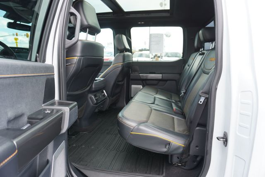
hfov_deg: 73.7
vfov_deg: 53.2
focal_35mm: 24
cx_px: 132
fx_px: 177
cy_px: 88
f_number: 4
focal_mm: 16
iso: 100
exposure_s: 1/60
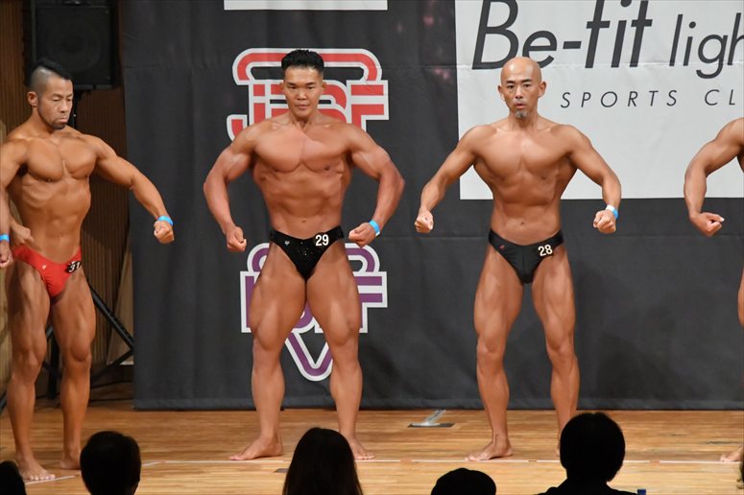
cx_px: 372
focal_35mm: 285
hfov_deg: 7.2
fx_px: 5887
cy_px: 248
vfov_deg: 4.8
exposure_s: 1/400
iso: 10000
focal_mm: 190
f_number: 5.6
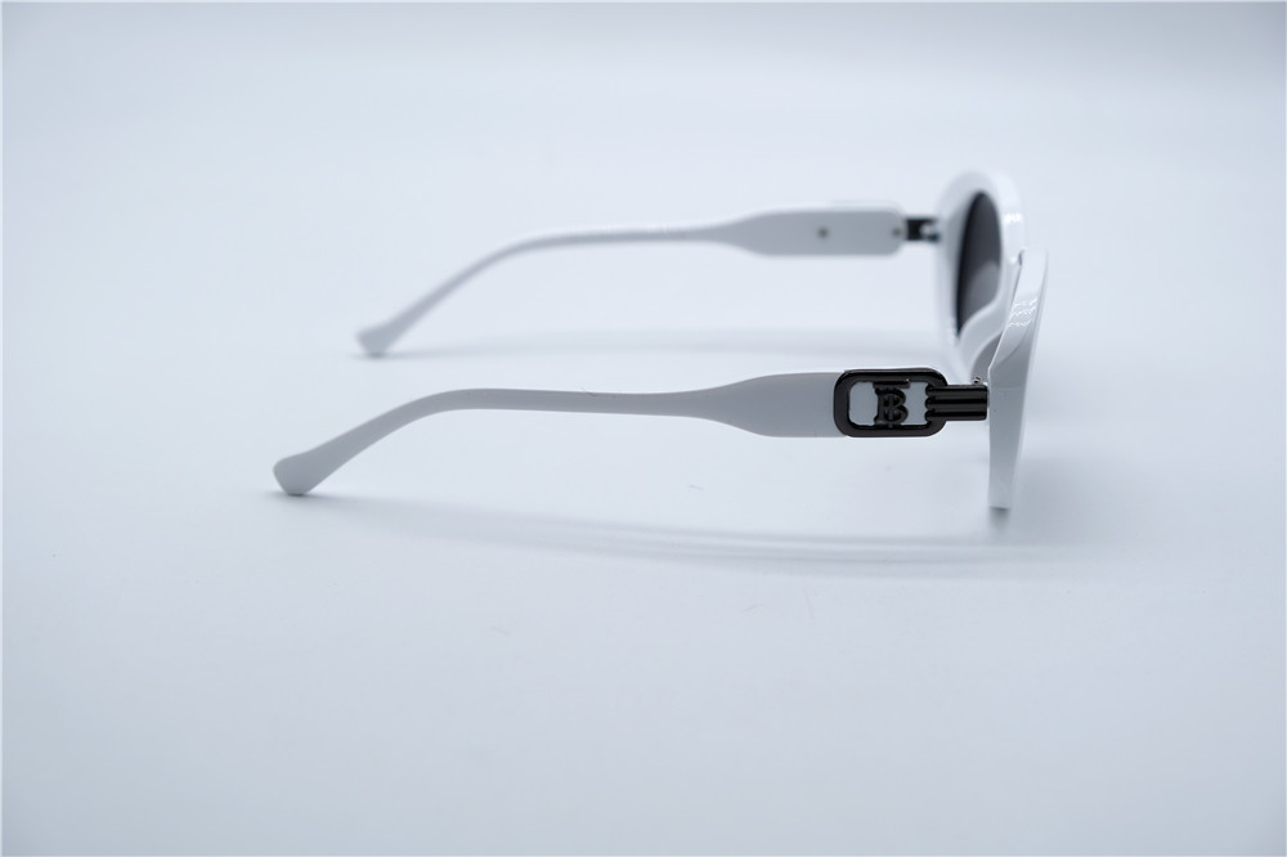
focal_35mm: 61
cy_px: 428
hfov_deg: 32.9
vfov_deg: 22.2
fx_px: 2180
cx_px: 644
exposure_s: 1/280
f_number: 5.6
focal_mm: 40.7
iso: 160
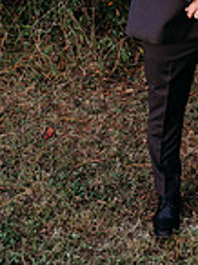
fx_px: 704
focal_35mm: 92
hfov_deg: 15.2
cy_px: -54
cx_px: 265
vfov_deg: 20.0
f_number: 2.8
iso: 200
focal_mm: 24
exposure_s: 1/400
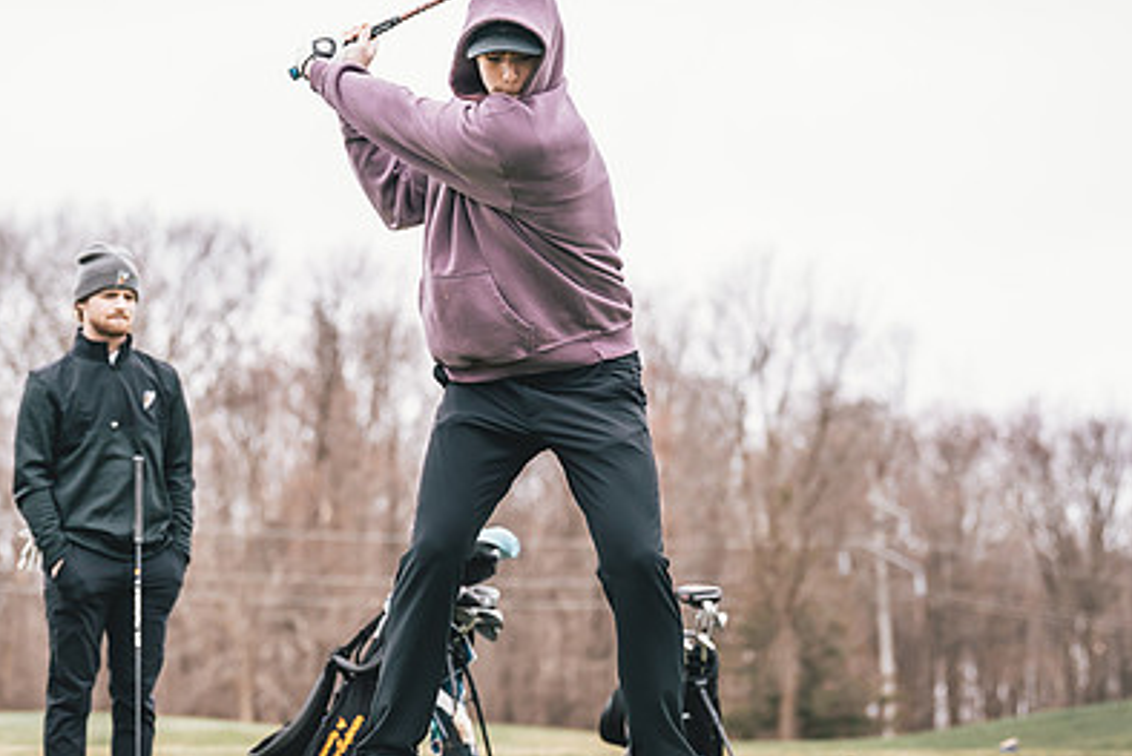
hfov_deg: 14.4
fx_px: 4467
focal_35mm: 142
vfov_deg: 9.7
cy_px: 336
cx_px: 497
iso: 640
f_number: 2.8
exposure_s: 1/4000
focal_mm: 86
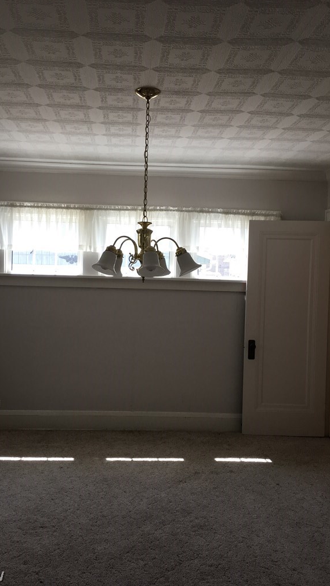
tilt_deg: -1.6
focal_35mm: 32
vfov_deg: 61.0
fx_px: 498
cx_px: 147
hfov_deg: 36.7
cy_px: 292
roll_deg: -1.8
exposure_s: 1/120
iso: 40
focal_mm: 4.15
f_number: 2.2
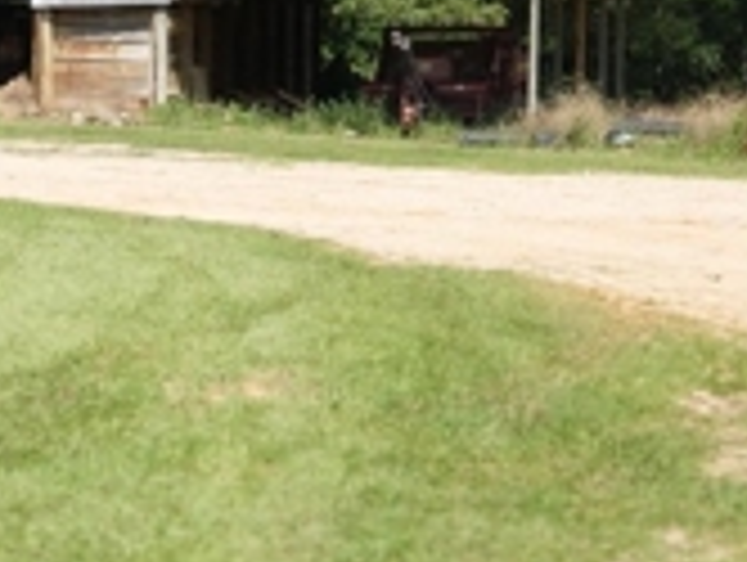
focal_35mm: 182
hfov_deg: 10.7
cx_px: -9
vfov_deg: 8.2
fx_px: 3933
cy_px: 54
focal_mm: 70
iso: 800
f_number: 2.8
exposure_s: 1/8000
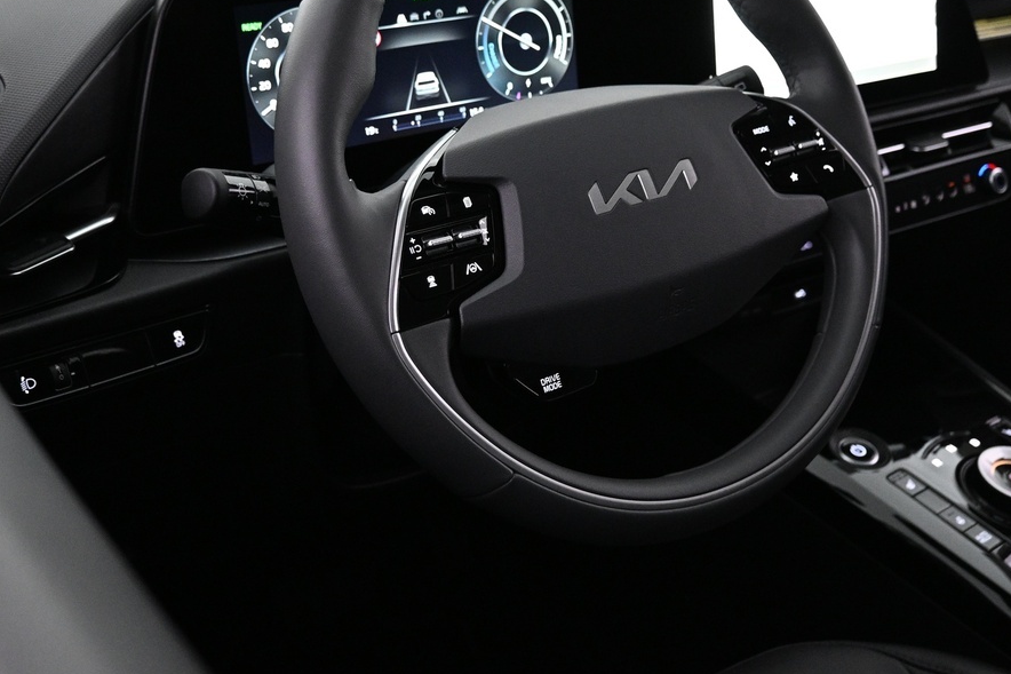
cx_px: 559
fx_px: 1235
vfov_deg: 30.1
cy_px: 180
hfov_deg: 44.4
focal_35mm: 44
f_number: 3.5
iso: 1600
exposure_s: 1/40
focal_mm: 16
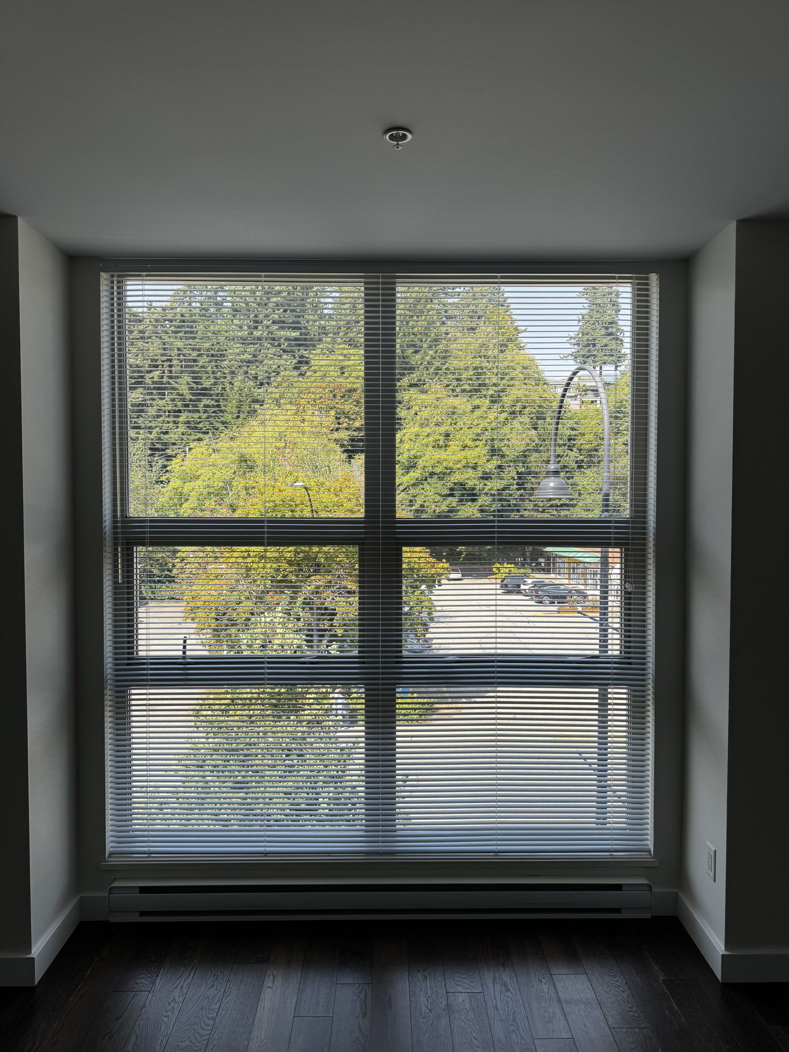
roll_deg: -0.3
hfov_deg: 56.8
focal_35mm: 24
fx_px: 729
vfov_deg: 71.6
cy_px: 526
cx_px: 394
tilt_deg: -1.0
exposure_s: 1/864
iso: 80
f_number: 1.78
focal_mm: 6.76
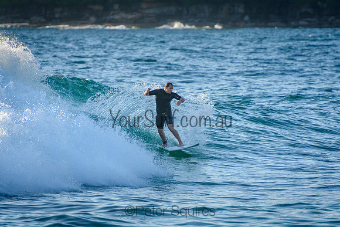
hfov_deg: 3.4
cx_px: 170
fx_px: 5767
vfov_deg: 2.3
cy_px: 114
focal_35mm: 611
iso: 640
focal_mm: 400
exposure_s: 1/2000
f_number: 5.6
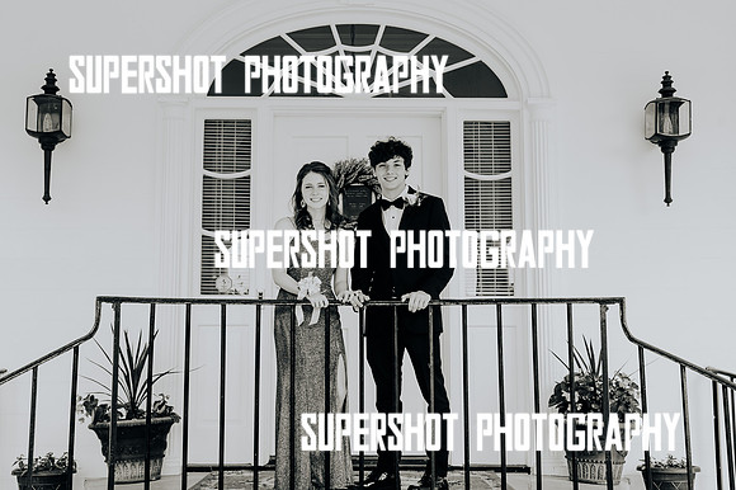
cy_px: 266
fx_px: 1019
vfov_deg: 27.0
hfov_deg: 39.7
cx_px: 368
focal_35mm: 50
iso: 500
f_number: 8
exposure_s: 1/125
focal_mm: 46
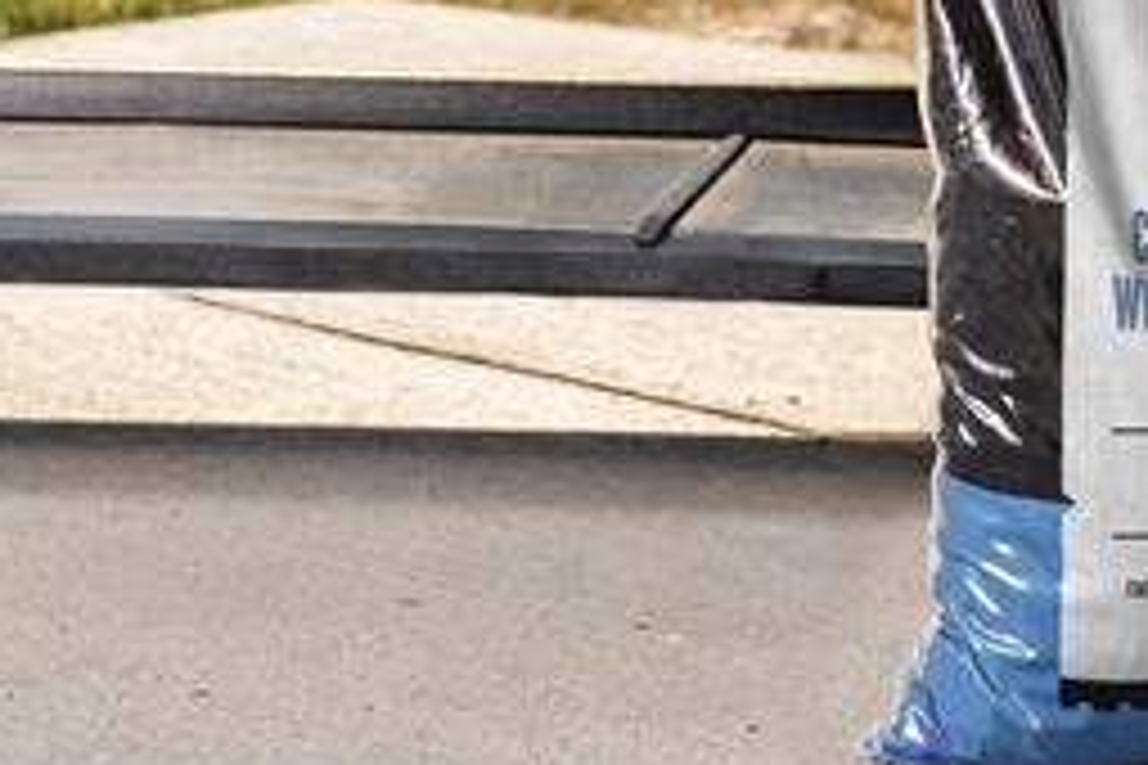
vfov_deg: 10.7
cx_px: 754
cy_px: -104
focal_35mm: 126
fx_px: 4018
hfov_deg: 16.2
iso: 64
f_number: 4.5
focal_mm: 39
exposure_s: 1/160
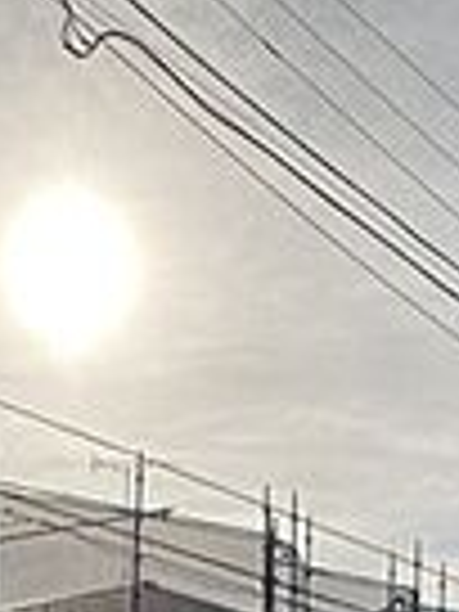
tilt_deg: -4.5
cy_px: 1048
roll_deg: -2.1
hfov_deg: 14.9
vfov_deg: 16.9
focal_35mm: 99
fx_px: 1750
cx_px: 189
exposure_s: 1/4000
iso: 25
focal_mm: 3.99
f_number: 1.8
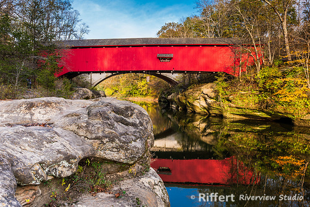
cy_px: 104
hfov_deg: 67.9
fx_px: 230
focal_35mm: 27
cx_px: 155
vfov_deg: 48.4
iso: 400
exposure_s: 1/100
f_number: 10
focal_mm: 24
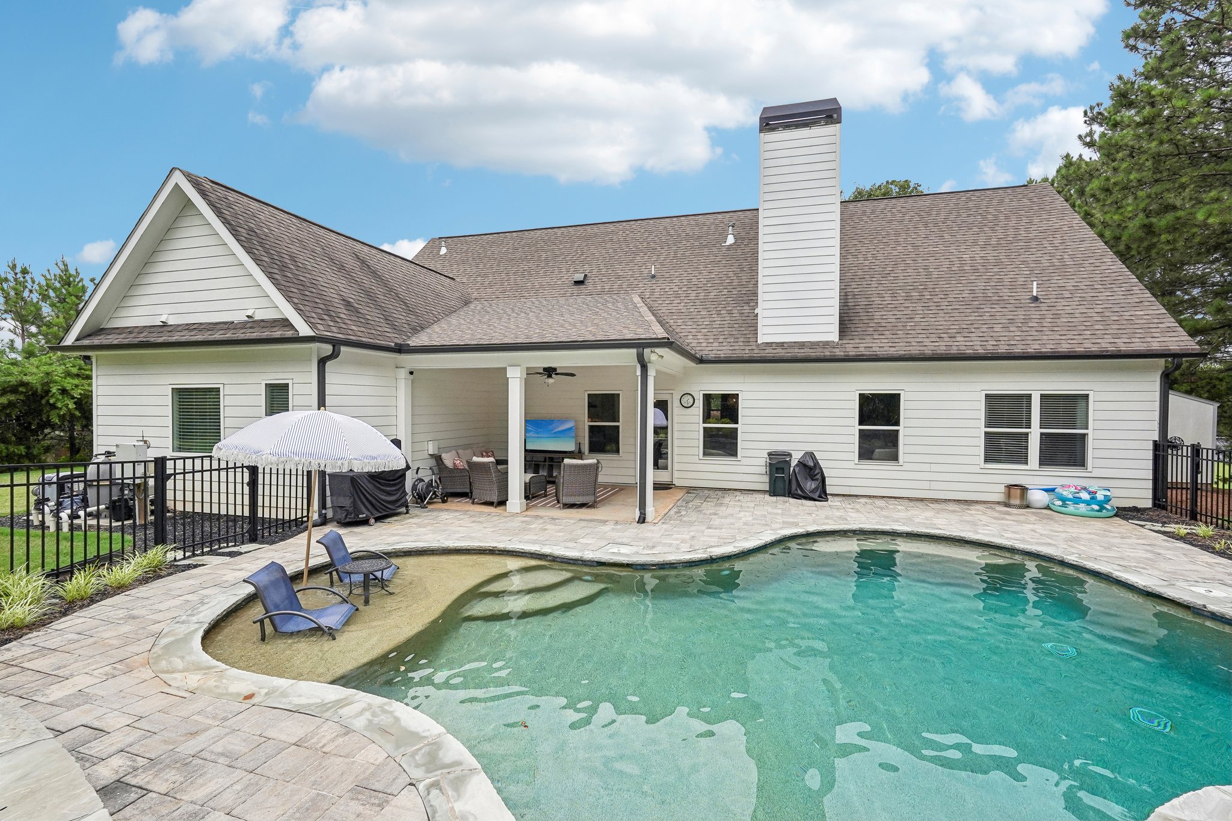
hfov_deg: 96.7
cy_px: 410
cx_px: 616
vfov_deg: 73.7
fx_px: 547
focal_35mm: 16
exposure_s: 1/3200
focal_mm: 16
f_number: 8
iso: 800
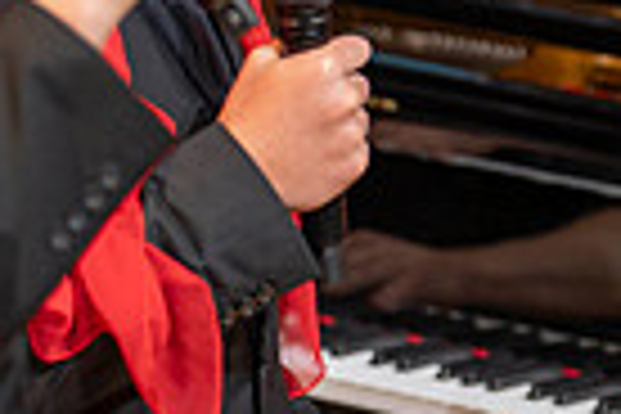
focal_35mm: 800
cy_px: -90
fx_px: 13799
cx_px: 580
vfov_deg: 1.7
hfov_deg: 2.6
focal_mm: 181
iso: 400
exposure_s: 1/100
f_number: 2.8
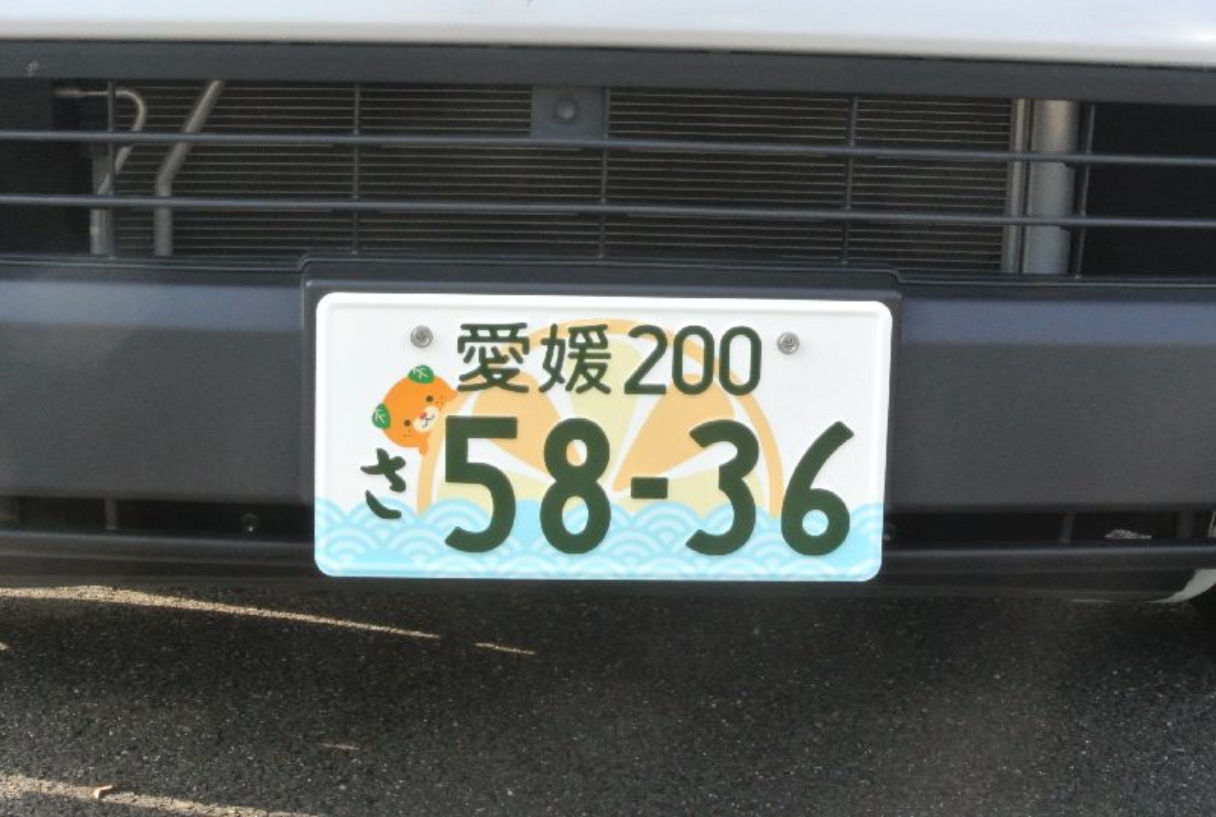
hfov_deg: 25.0
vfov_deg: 16.9
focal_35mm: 81
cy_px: 408
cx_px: 608
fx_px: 2742
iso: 1600
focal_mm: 30
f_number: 3.8
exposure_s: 1/125
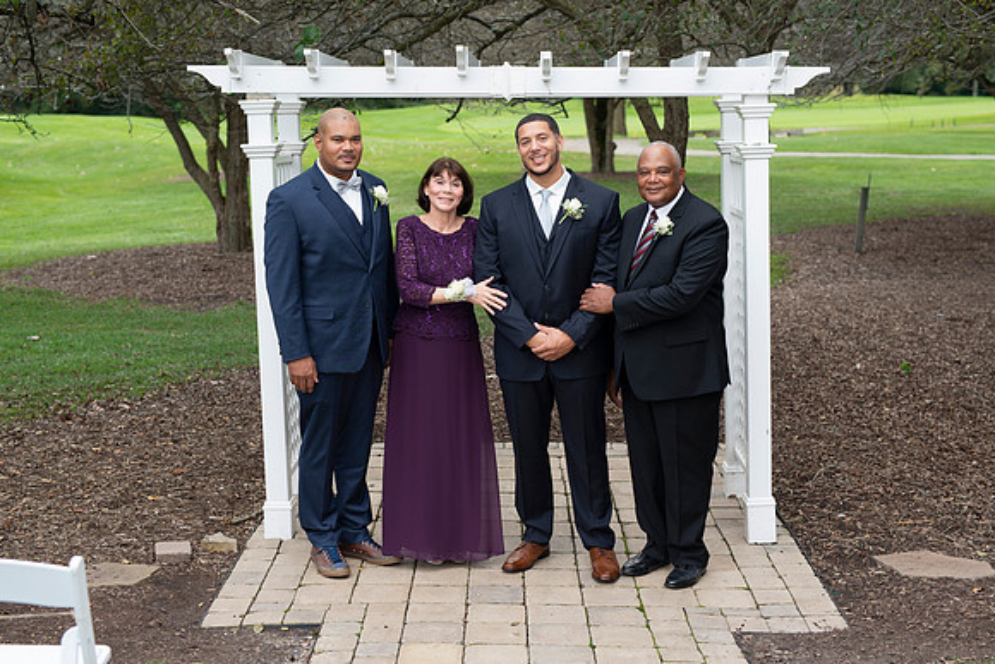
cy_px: 332
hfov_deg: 39.6
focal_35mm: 50
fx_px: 1382
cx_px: 498
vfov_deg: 27.0
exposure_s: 1/250
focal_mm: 50
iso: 100
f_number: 3.2
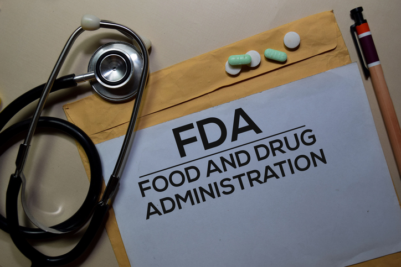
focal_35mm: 39
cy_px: 134
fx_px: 434
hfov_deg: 49.5
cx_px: 200
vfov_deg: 34.2
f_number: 6.3
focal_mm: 26
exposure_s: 1/50
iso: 400
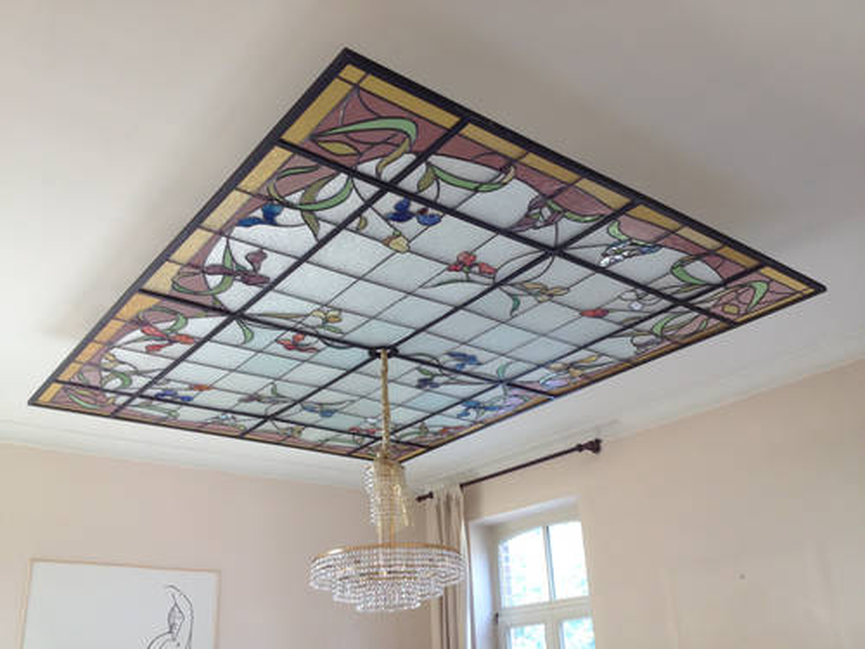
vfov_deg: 40.7
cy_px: 324
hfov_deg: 52.6
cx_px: 432
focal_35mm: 35
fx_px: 875
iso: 64
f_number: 2.4
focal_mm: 4.28
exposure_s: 1/60
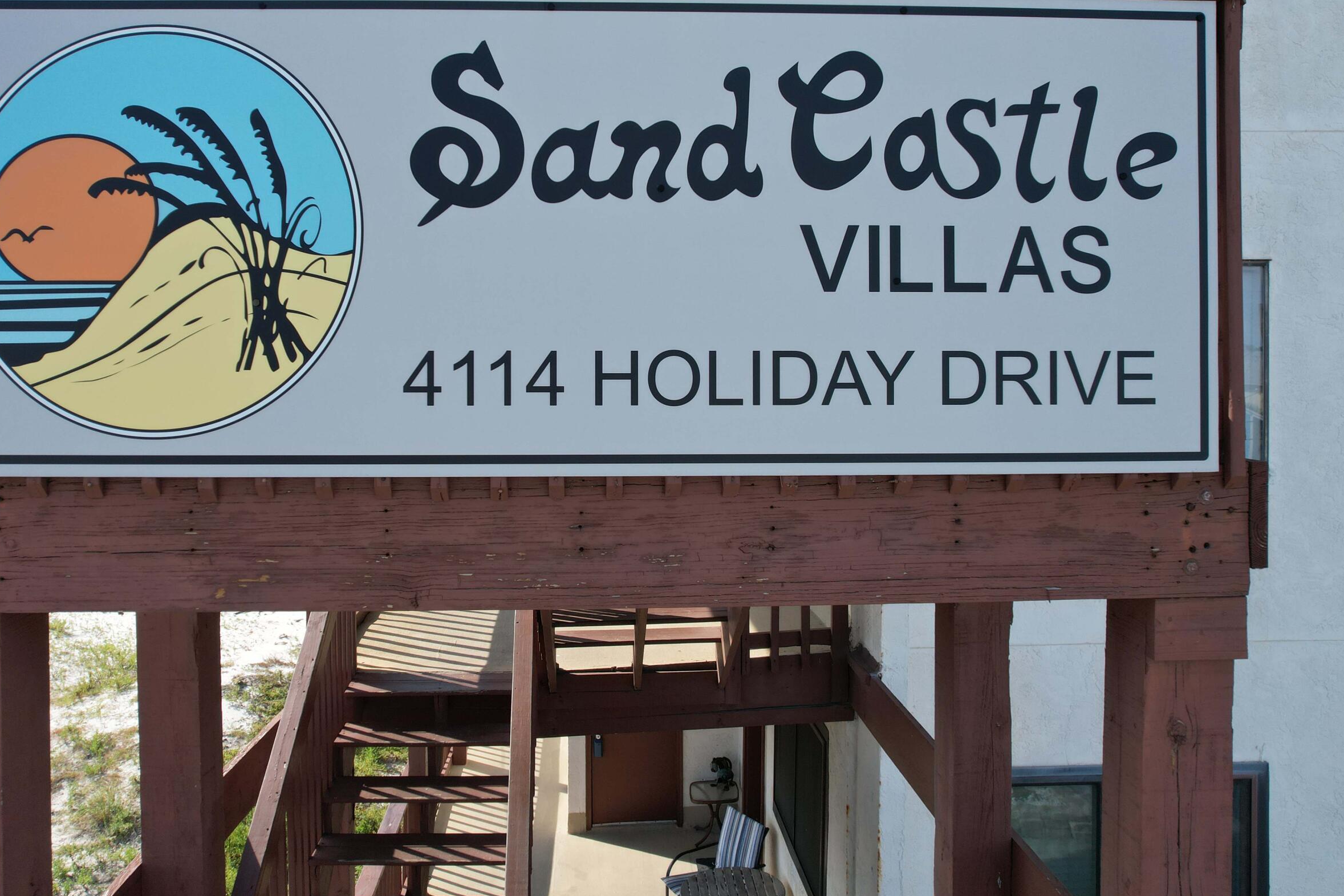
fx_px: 1045
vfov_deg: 46.1
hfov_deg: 65.3
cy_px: 350
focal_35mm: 28
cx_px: 610
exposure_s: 1/1000
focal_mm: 8.38
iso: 120
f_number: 2.8
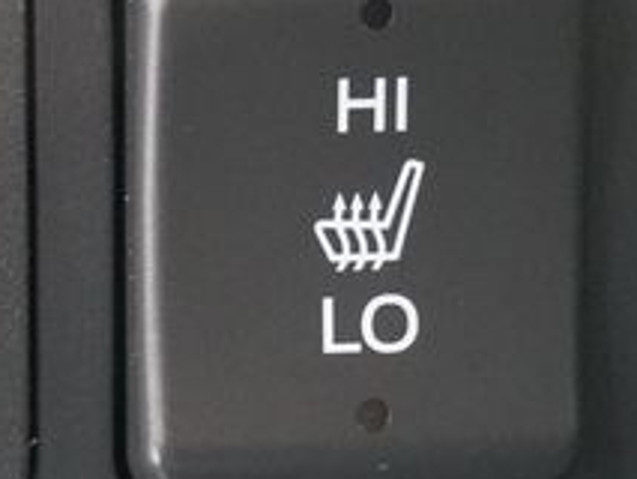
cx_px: -206
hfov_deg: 12.3
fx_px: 2872
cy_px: 178
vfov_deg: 9.5
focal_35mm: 156
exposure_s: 1/30
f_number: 5.6
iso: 12800
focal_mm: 36
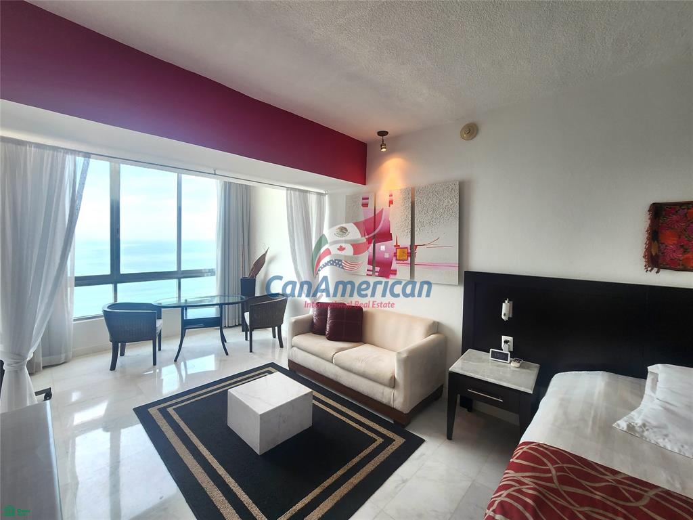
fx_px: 260
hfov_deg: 106.2
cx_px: 346
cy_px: 260
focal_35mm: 13
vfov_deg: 89.9
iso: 50
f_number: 2.2
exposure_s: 1/120
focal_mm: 2.2
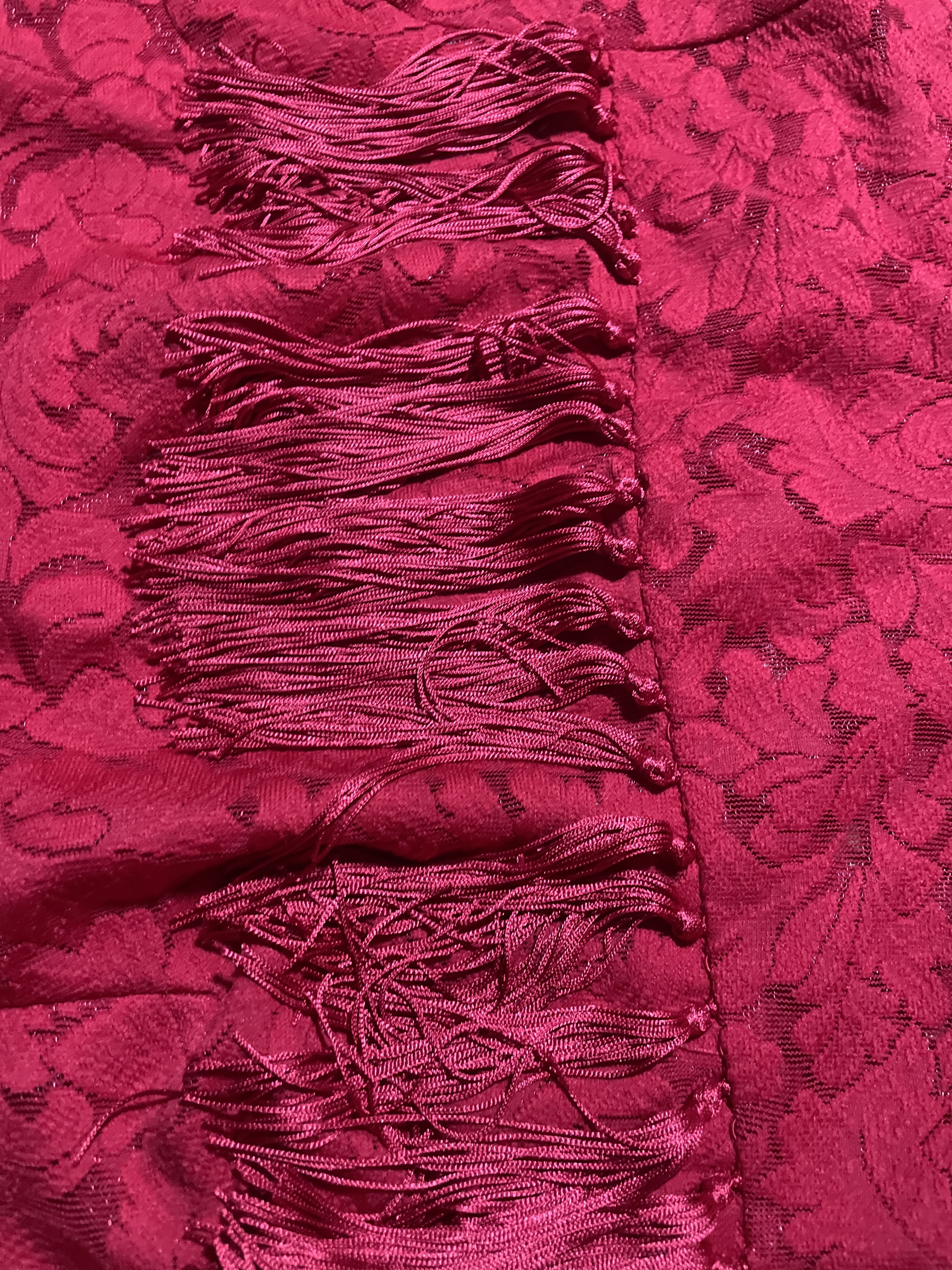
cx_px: 476
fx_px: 953
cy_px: 635
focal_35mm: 26
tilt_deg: -73.4
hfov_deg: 53.1
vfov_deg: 67.3
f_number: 1.6
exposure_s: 1/25
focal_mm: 4.2
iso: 800
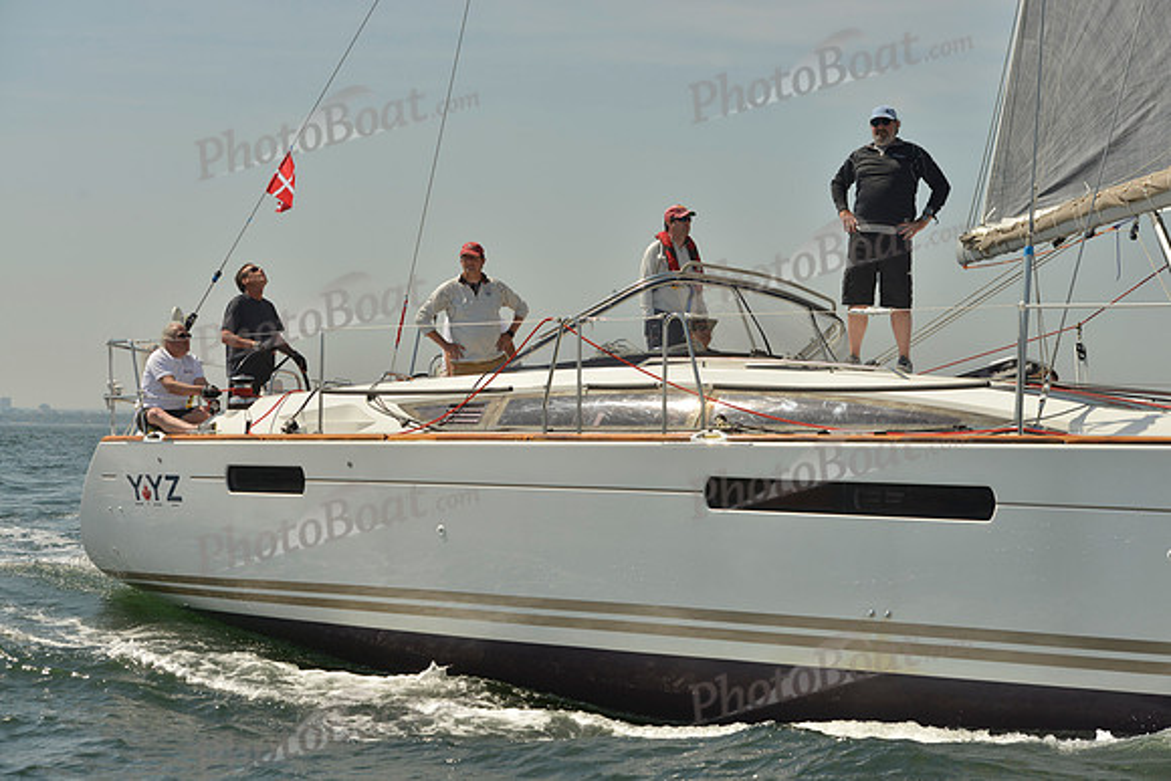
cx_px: 586
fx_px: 2277
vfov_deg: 19.5
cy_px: 390
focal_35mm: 70
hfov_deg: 28.8
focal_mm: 70
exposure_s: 1/1250
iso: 200
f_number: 8
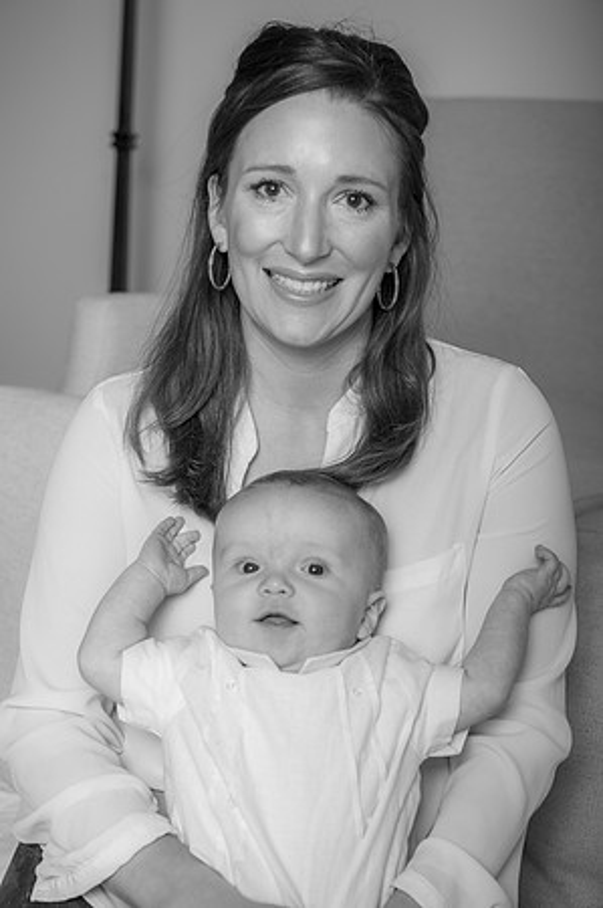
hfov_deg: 22.6
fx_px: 1511
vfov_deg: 33.4
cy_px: 454
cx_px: 302
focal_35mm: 60
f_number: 5
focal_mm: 60
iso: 200
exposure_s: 1/200
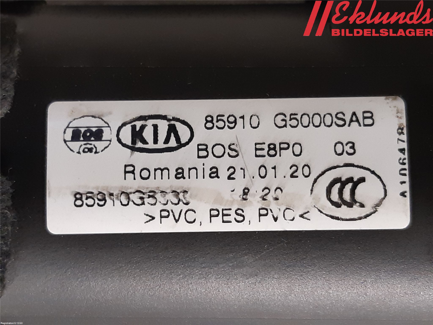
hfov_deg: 67.3
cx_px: 216
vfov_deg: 53.1
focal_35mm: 26
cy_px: 162
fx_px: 325
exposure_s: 1/50
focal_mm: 3.93
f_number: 1.7
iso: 200
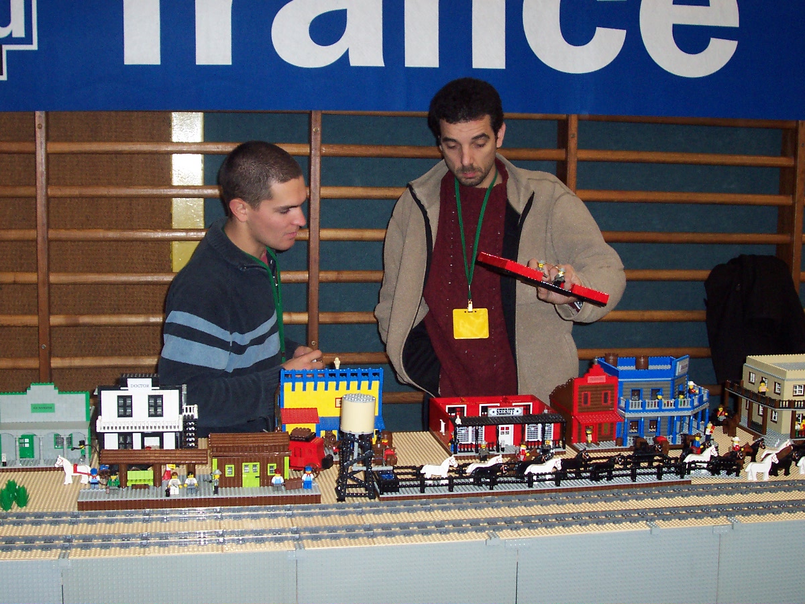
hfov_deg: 41.2
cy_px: 302
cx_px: 402
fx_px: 1070
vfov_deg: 31.5
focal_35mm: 46
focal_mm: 7
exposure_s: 1/60
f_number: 3
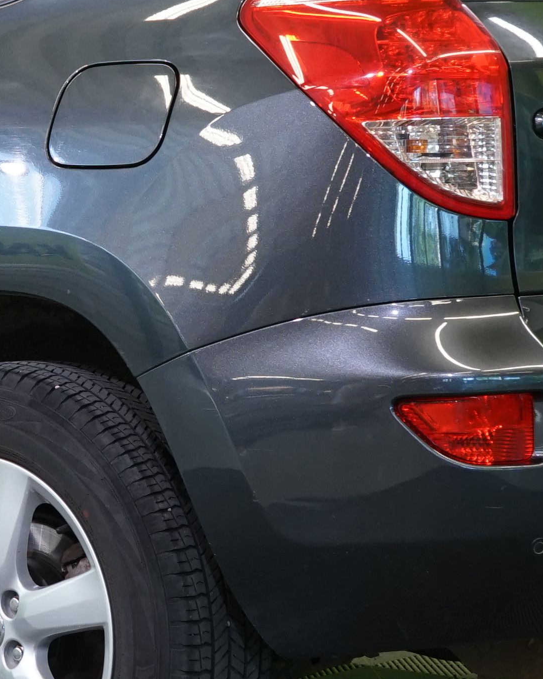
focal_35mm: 141
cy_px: 268
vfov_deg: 13.7
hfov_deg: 10.9
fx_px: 2833
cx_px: 1
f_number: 6.3
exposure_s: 1/30
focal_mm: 34
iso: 500
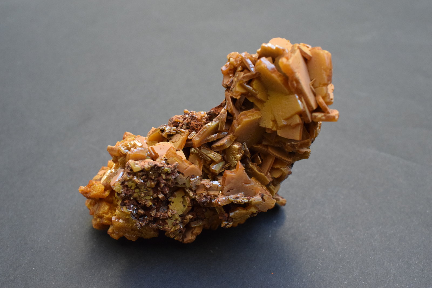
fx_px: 450
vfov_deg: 35.5
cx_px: 216
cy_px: 144
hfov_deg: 51.3
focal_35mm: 38
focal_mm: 25
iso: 3200
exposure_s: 1/125
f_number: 10
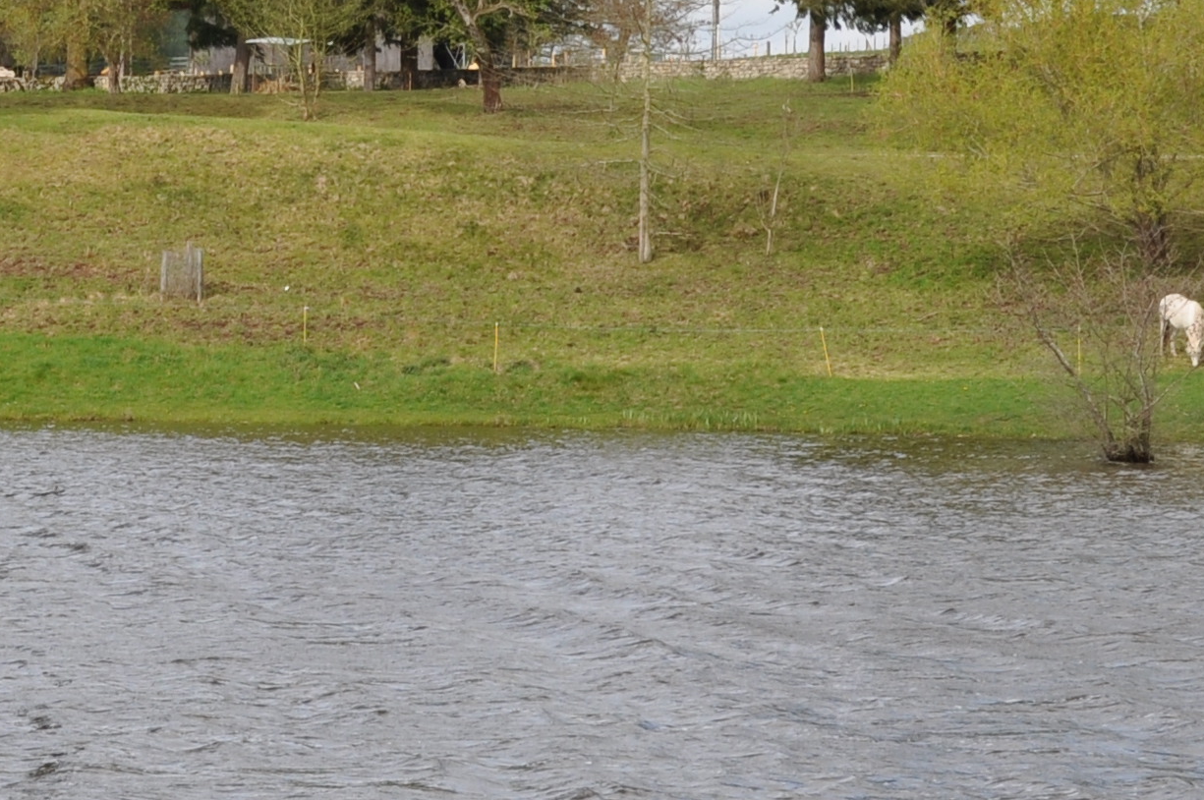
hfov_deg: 12.1
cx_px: 22
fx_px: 5613
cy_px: 77
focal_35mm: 168
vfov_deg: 8.1
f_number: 9
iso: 200
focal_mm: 32
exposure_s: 1/320
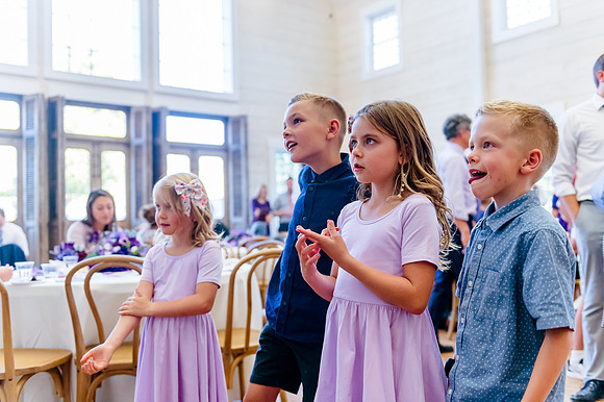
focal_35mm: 36
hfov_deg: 53.2
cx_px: 302
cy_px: 201
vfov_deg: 36.8
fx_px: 604
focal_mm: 36
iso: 2500
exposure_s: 1/640
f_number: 2.8
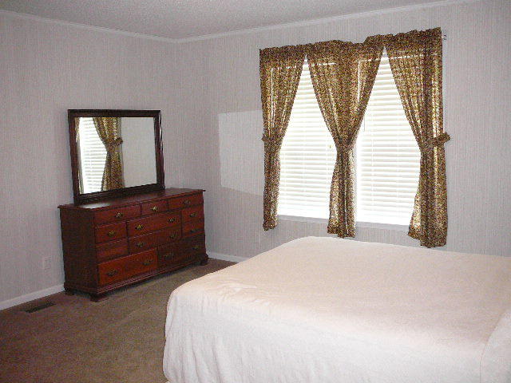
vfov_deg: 40.7
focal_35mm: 35
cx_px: 256
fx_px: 517
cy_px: 192
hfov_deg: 52.6
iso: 400
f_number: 2.8
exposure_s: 1/30
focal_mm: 5.2
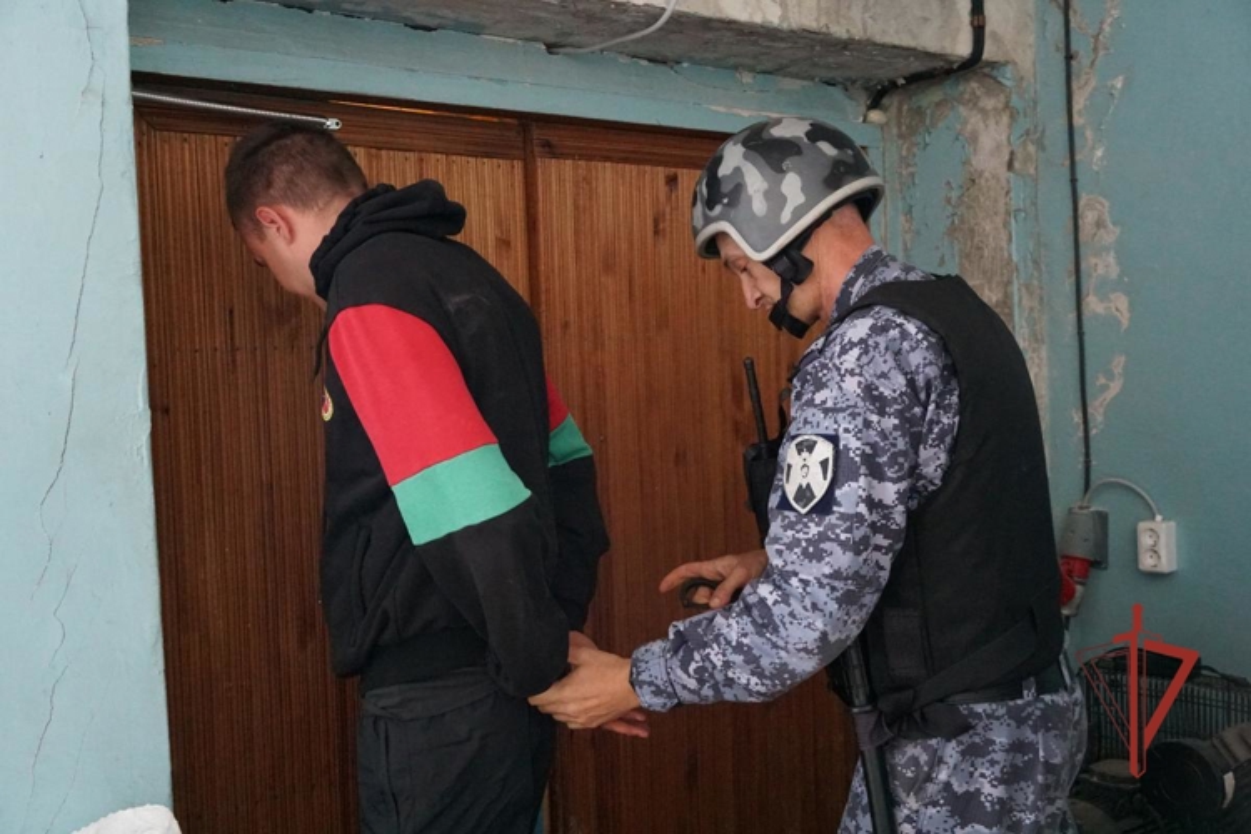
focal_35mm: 39
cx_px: 626
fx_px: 1355
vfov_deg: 34.2
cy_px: 417
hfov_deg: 49.6
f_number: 4
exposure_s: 1/100
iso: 6400
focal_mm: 26
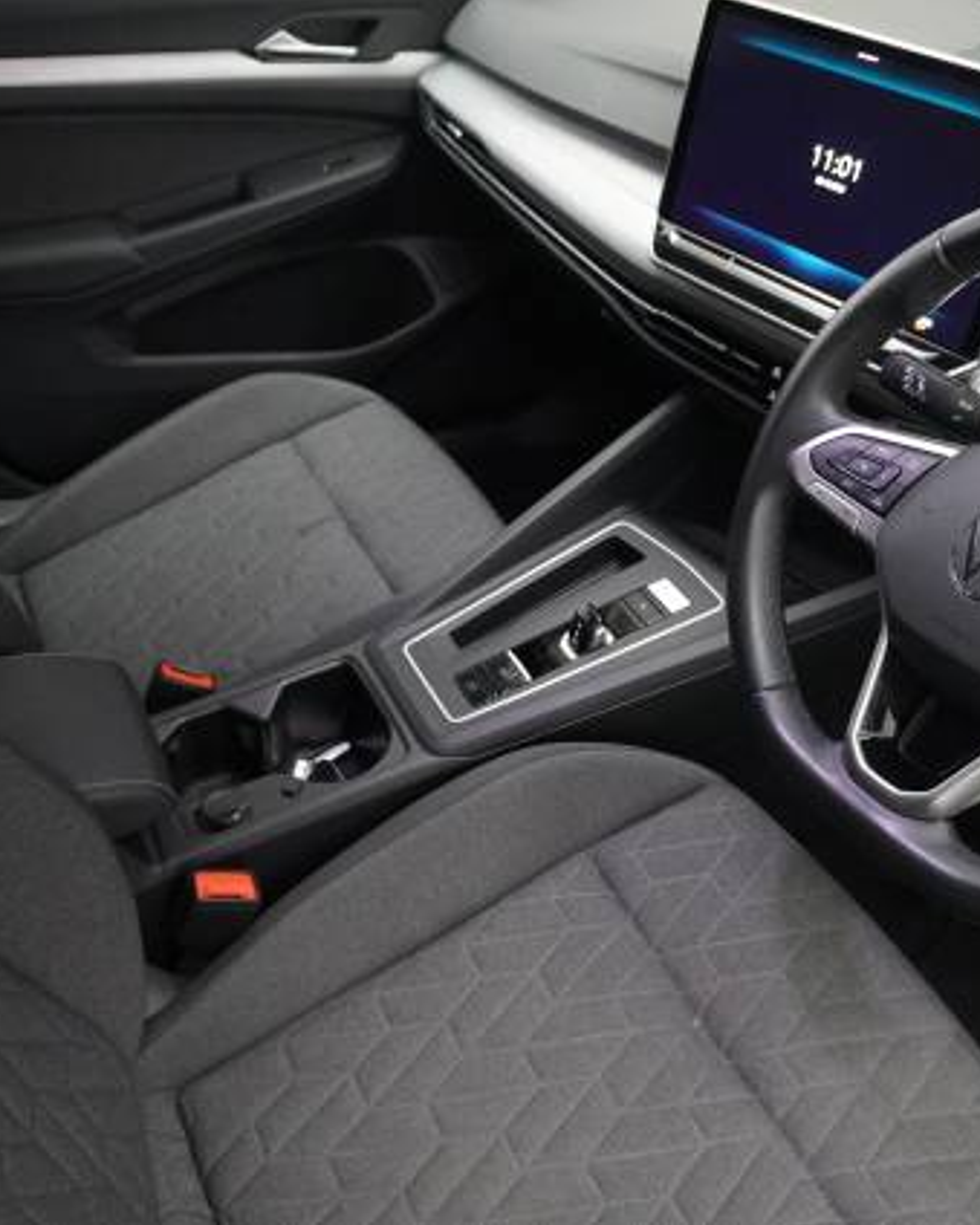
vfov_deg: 52.9
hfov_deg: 43.3
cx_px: 509
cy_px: 612
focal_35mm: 34
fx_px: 1233
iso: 6400
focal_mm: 16
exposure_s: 1/125
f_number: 3.5
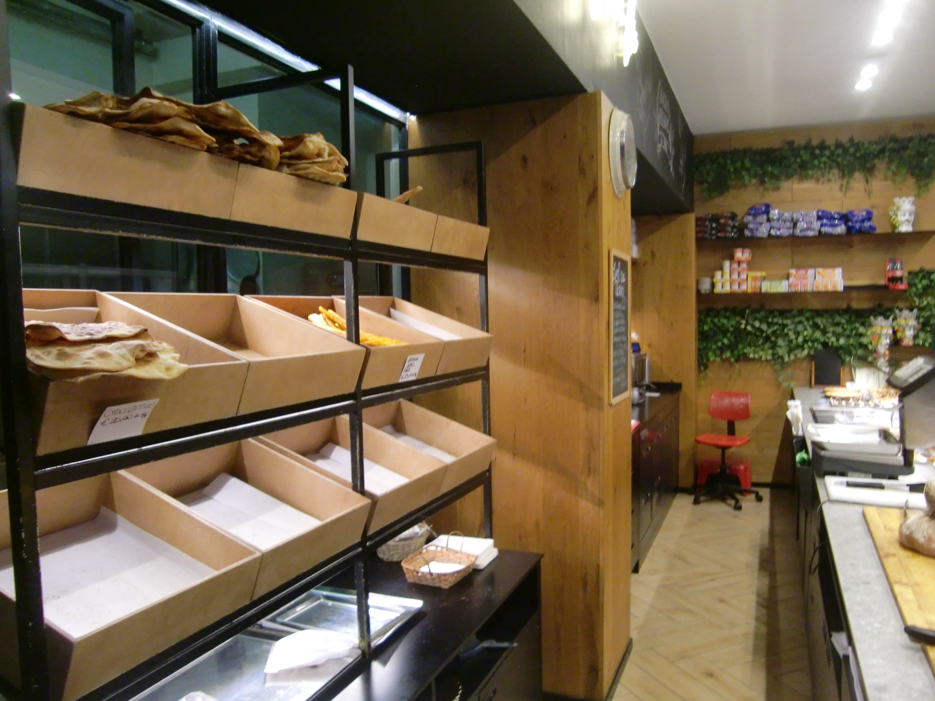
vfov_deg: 49.7
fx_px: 756
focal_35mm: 28
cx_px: 468
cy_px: 350
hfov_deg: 63.4
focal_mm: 4.9
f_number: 2.6
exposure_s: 1/80
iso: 400
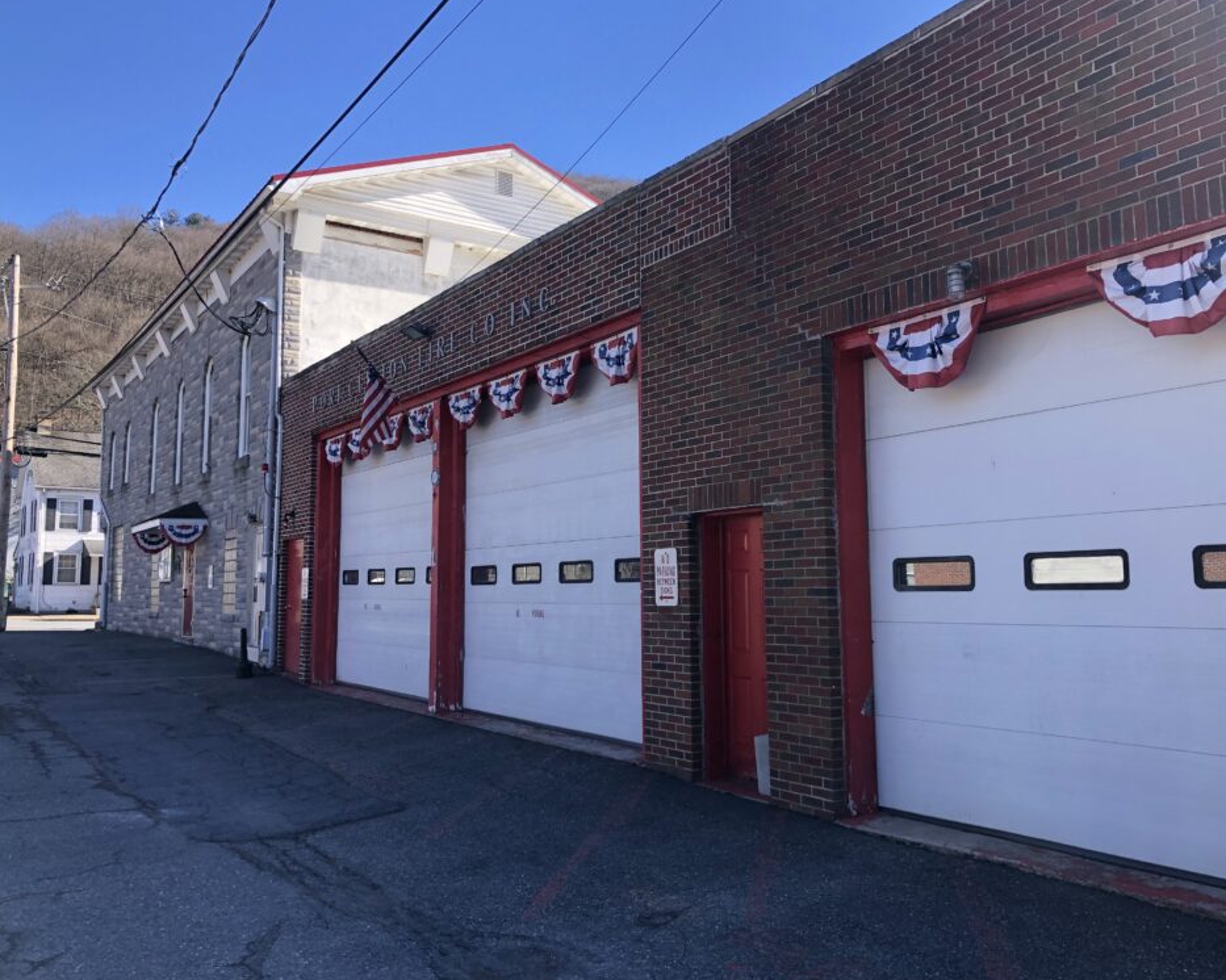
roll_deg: +1.0
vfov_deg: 48.5
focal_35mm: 30
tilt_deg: +5.9
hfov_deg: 58.8
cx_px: 629
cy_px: 486
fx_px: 1088
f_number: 1.8
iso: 20
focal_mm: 4
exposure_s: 1/571
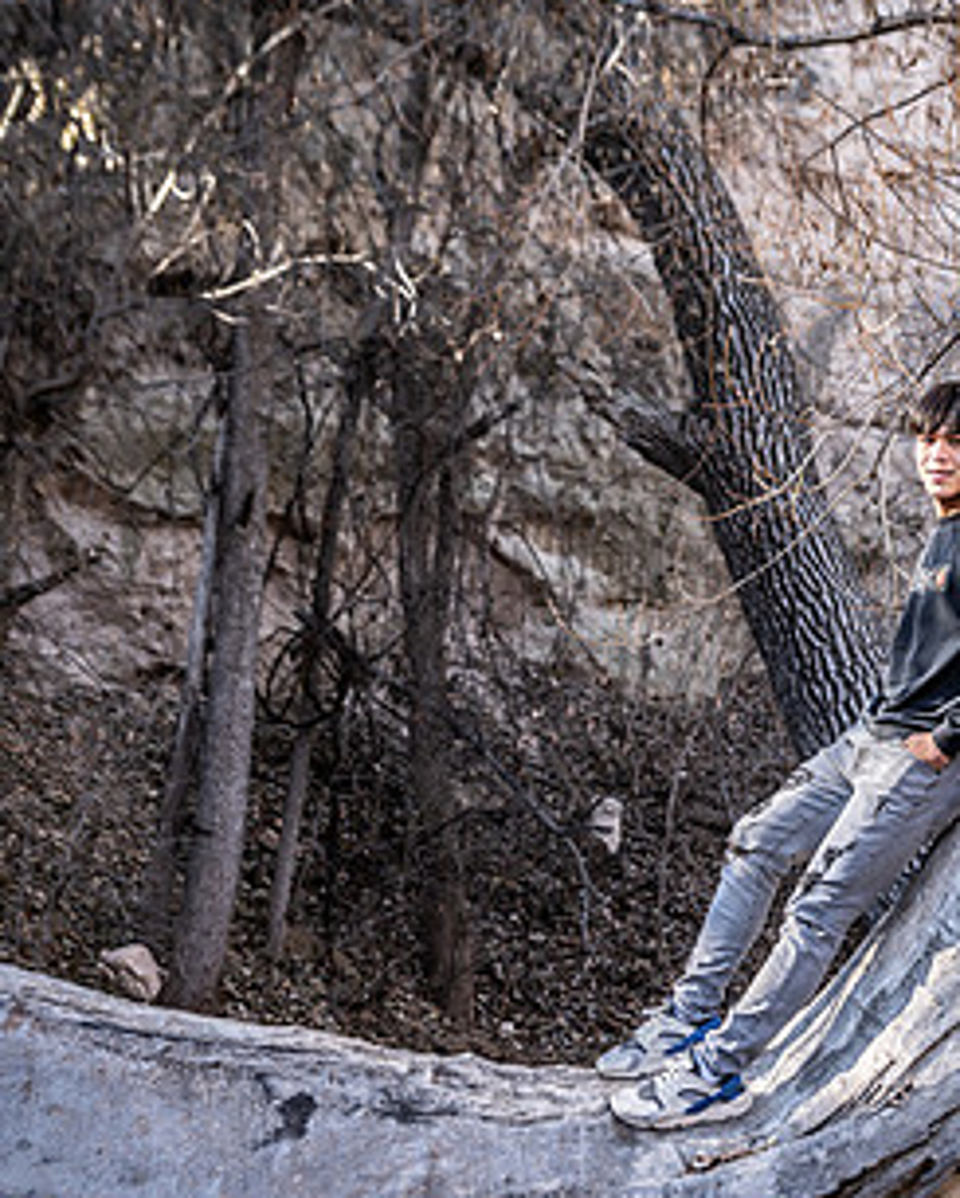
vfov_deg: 23.8
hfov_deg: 18.9
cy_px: 574
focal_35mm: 80
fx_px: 2840
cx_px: 823
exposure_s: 1/125
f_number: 3.2
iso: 125
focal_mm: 45
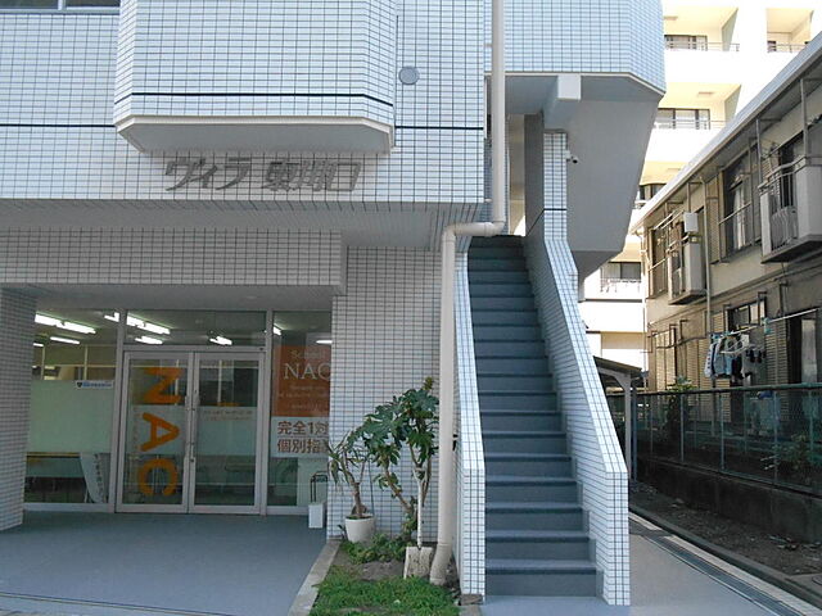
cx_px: 411
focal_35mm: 35
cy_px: 308
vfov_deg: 40.7
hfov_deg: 52.6
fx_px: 831
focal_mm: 6.3
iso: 800
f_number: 11.8
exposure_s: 1/80
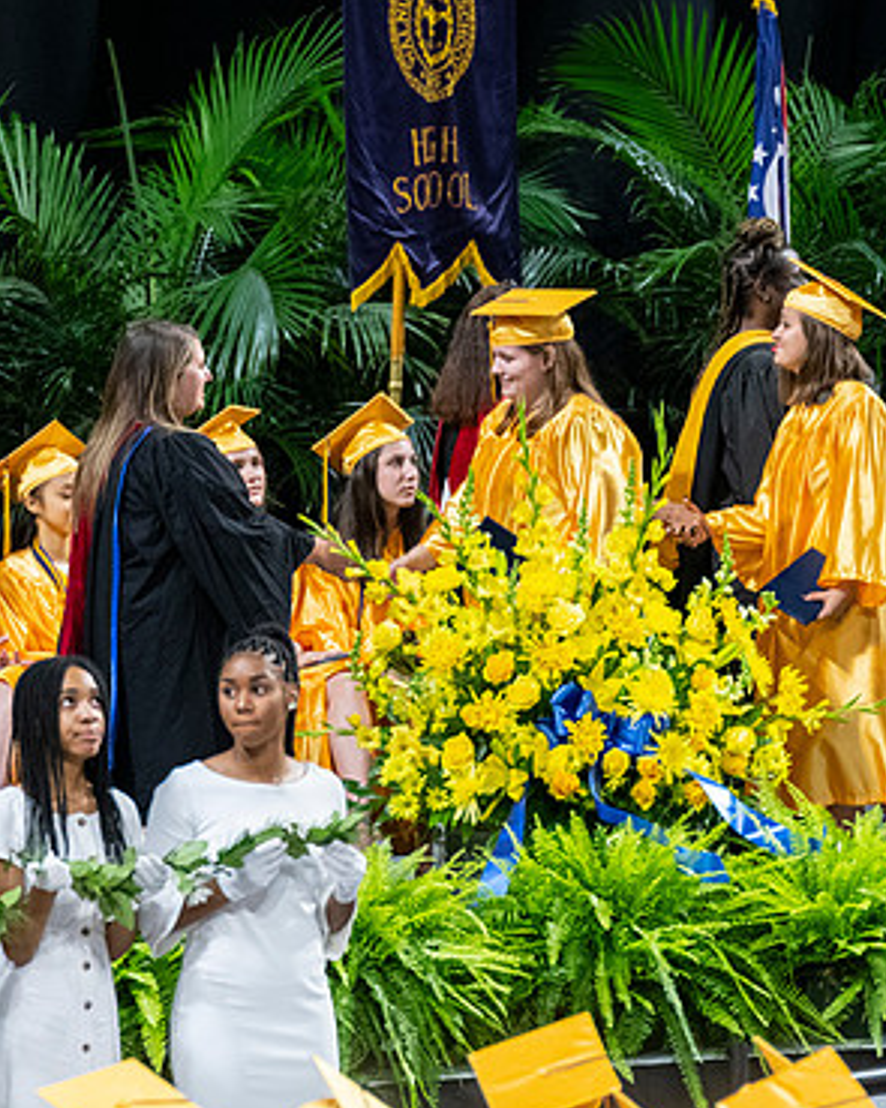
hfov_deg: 3.5
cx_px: 864
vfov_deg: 4.4
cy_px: 682
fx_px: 14494
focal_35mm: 442
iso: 2000
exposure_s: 1/200
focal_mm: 200
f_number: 4
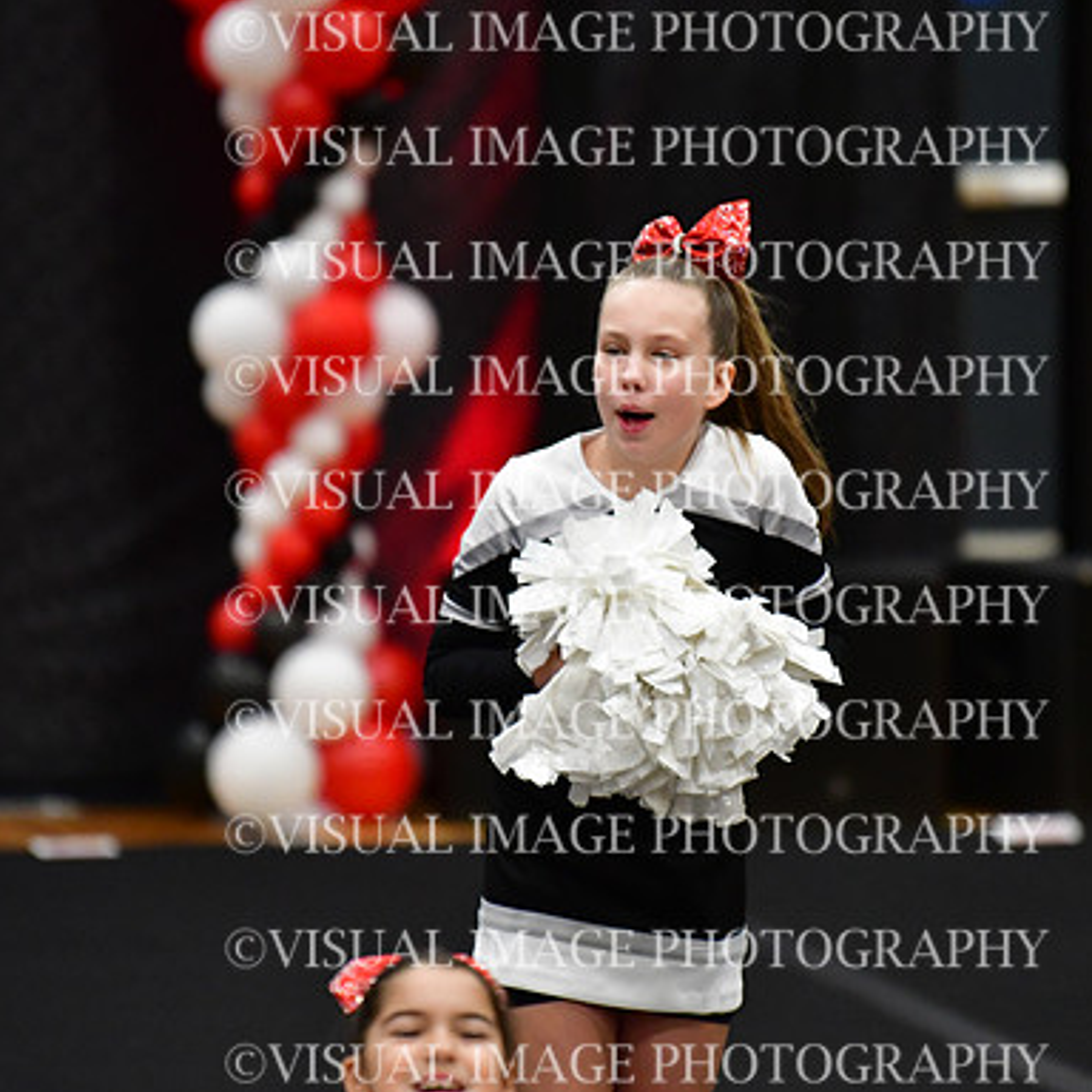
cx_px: 637
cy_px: 547
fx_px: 13741
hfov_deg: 4.6
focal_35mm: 385
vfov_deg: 4.6
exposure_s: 1/800
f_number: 2.8
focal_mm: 200
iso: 4000
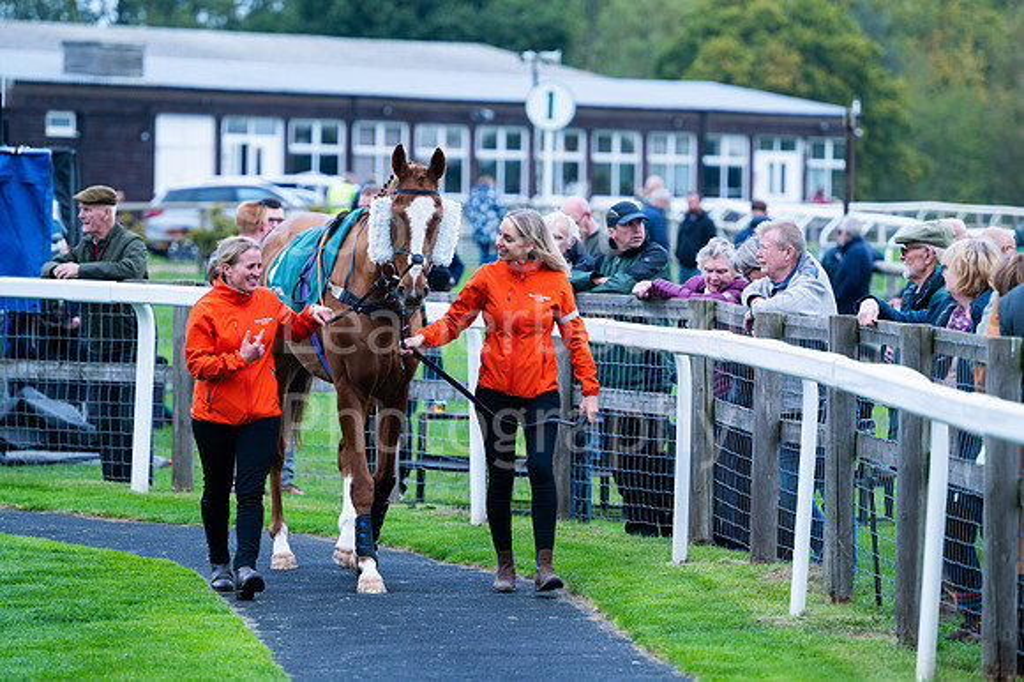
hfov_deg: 10.3
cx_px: 512
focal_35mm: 200
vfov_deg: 6.9
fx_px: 5685
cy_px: 341
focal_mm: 200
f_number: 4
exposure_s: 1/1000
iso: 500
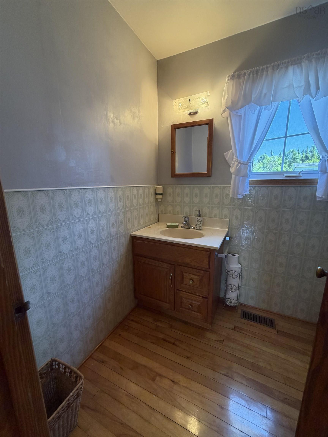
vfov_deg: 102.1
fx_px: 177
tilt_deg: -10.6
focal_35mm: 14
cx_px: 164
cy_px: 218
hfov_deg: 85.7
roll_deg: +0.0
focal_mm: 2.22
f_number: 2.2
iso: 200
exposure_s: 1/60
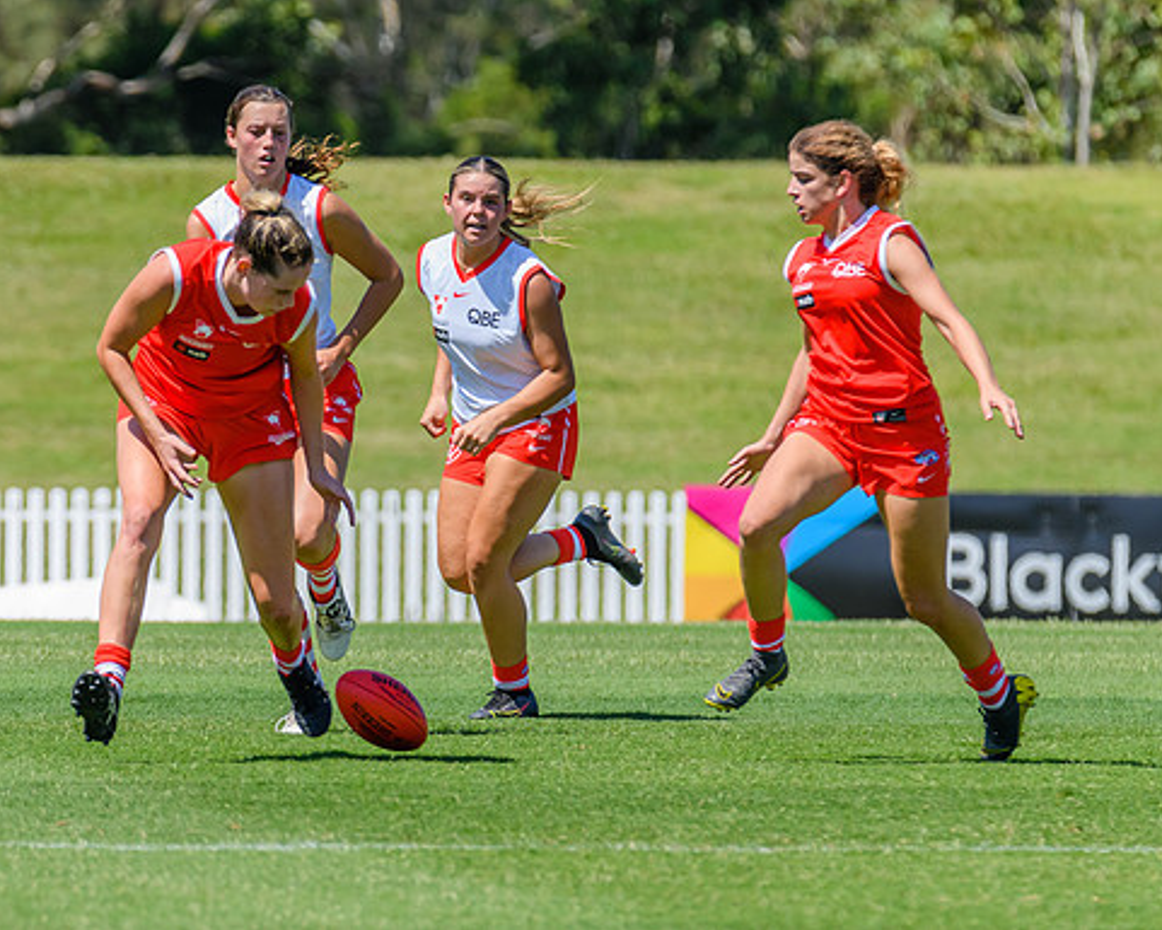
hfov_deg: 2.8
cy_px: 546
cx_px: 300
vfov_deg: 2.2
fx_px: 24147
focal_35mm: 702
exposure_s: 1/2000
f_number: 9
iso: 800
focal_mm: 400
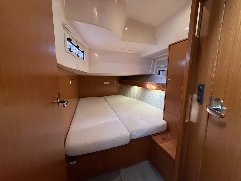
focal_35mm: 14
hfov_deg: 102.1
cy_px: 90
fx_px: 97
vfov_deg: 85.7
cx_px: 120
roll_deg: -0.6
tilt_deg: -8.3
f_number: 2.2
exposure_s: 1/90
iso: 320
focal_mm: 2.22
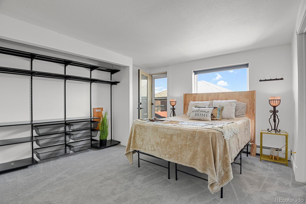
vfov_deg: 70.4
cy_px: 102
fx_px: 144
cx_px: 153
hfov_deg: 93.3
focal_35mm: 17
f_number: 8
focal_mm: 17
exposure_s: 3
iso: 250
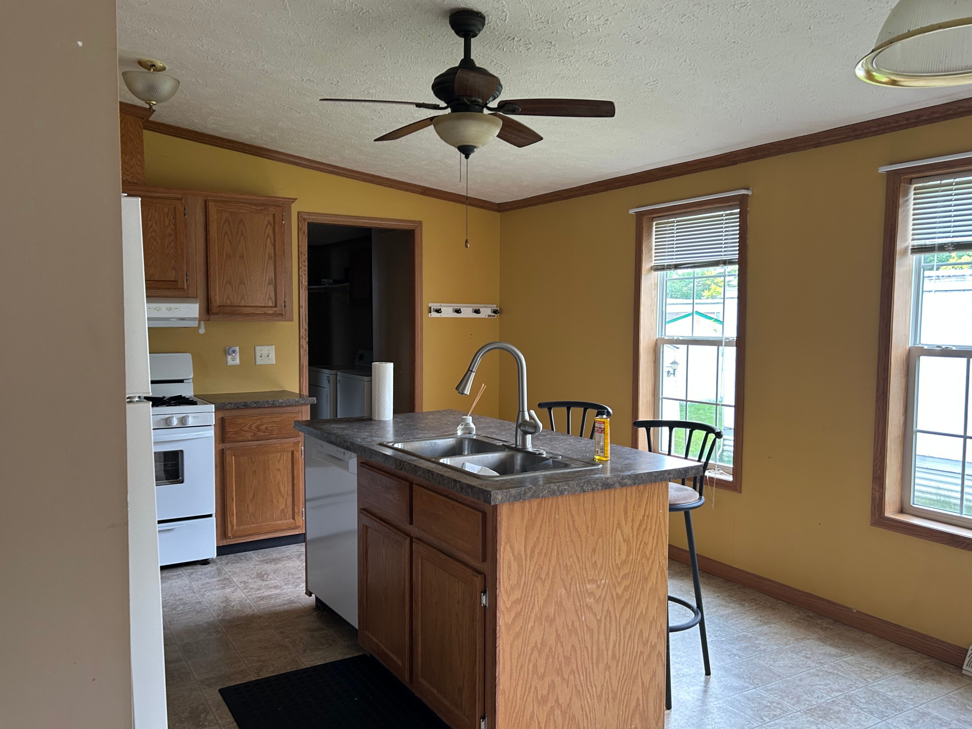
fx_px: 730
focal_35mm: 26
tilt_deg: -5.1
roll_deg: +2.1
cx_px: 486
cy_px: 364
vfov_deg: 53.1
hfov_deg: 67.3
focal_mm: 5.7
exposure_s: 1/108
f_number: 1.5
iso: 125
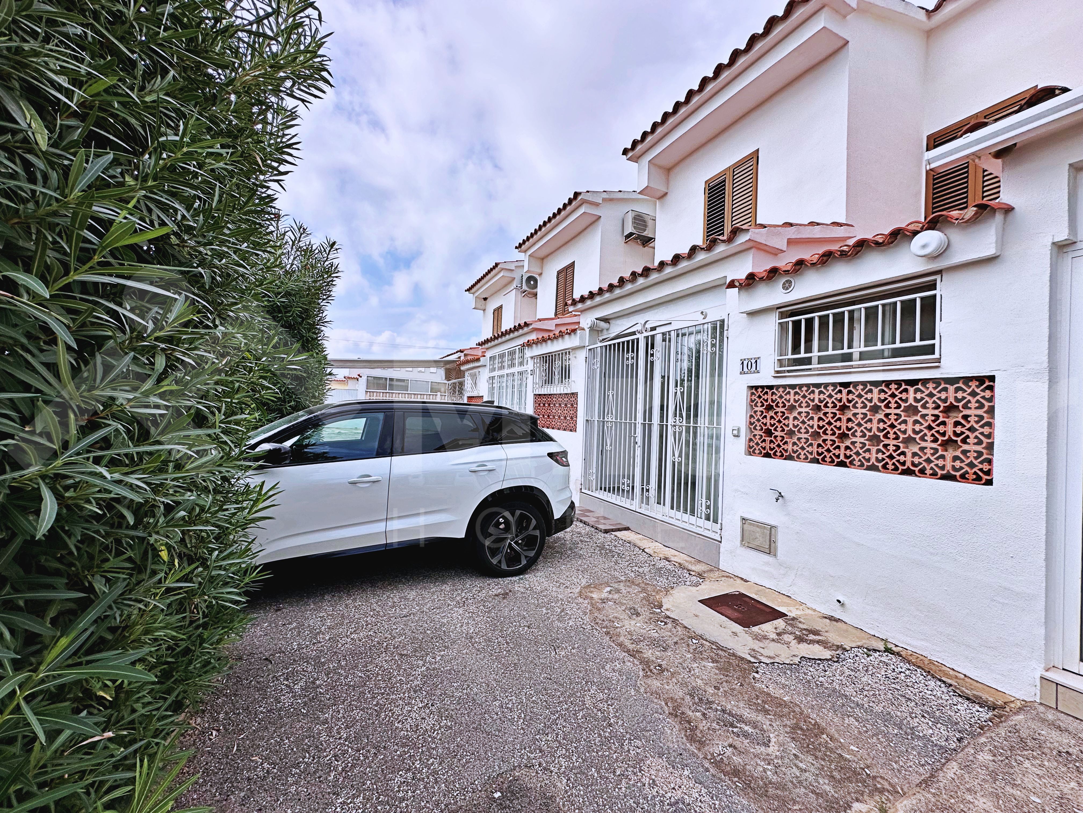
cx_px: 542
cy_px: 406
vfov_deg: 85.7
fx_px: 438
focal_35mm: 14
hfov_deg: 102.1
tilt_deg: +1.0
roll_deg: -2.9
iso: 50
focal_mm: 2.22
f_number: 2.2
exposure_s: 1/2304
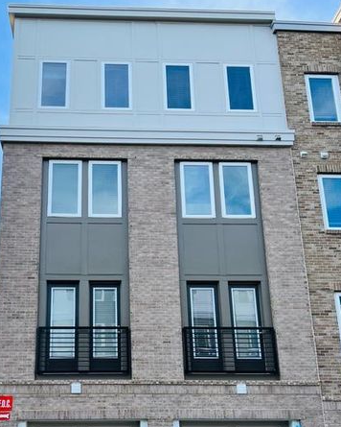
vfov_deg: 46.6
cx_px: 111
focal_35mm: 38
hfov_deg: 38.7
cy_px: 307
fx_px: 479
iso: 50
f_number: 1.5
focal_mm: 5.7
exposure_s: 1/791
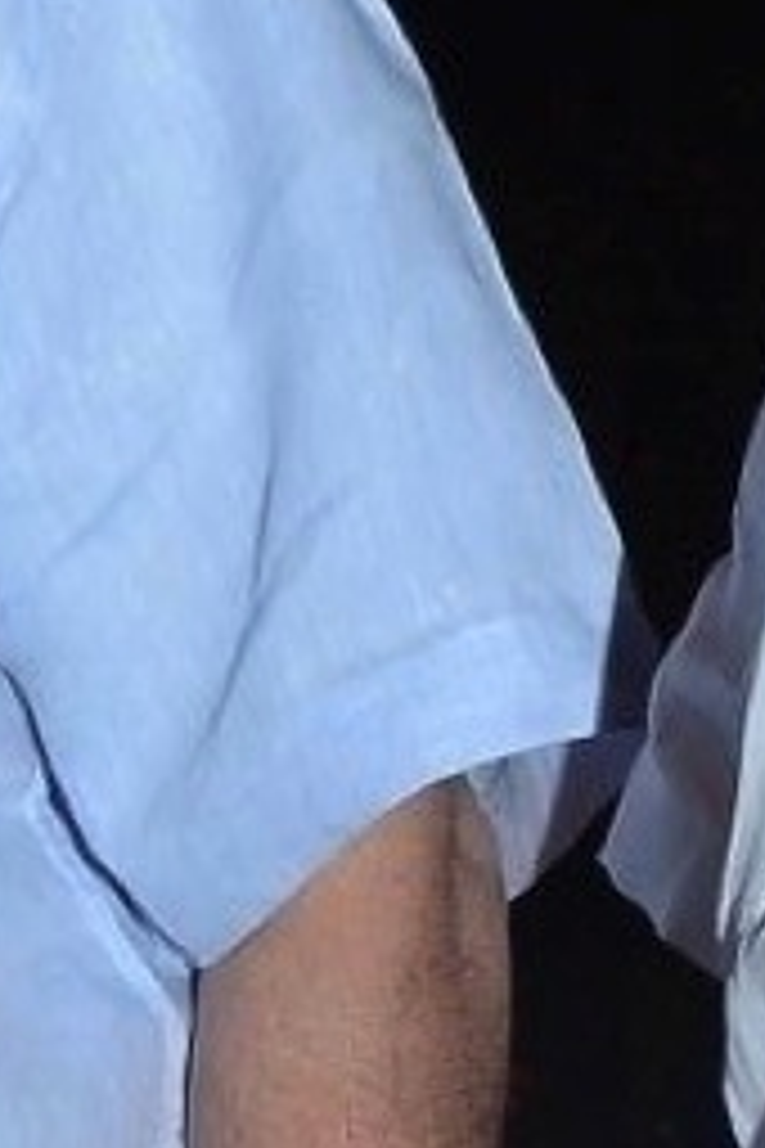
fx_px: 7125
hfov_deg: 6.1
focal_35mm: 224
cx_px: 580
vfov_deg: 9.1
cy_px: 1227
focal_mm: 21
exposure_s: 1/125
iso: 500
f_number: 10
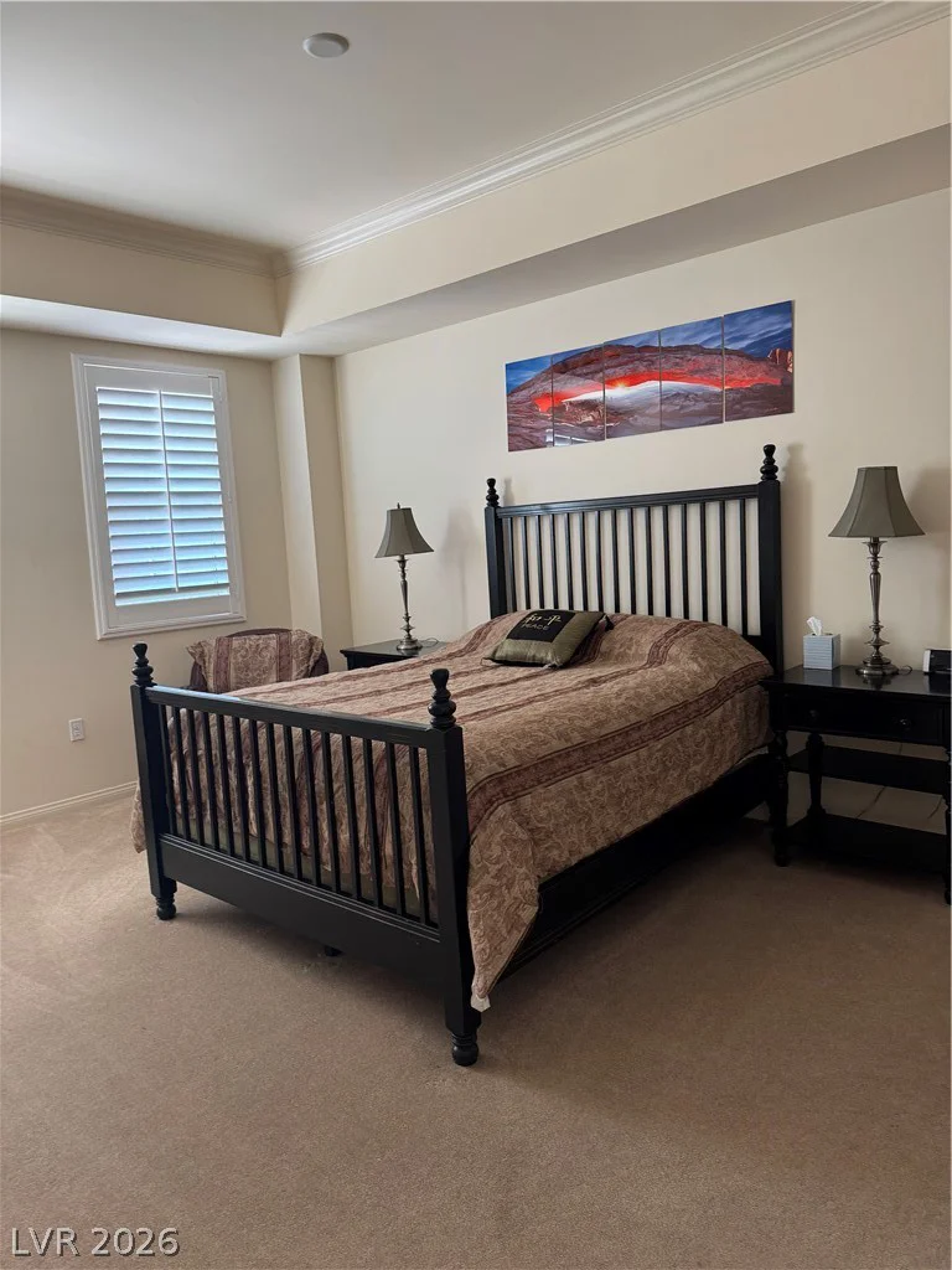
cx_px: 476
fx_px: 880
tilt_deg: -4.1
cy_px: 635
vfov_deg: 71.6
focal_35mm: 24
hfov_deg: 56.8
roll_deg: +4.7
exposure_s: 1/60
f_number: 1.78
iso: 200
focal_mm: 6.76
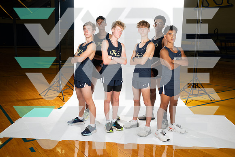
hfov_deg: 50.7
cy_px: 78
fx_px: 248
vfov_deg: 35.1
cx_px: 118
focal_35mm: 38
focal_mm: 38
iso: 800
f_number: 7.1
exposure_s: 1/320
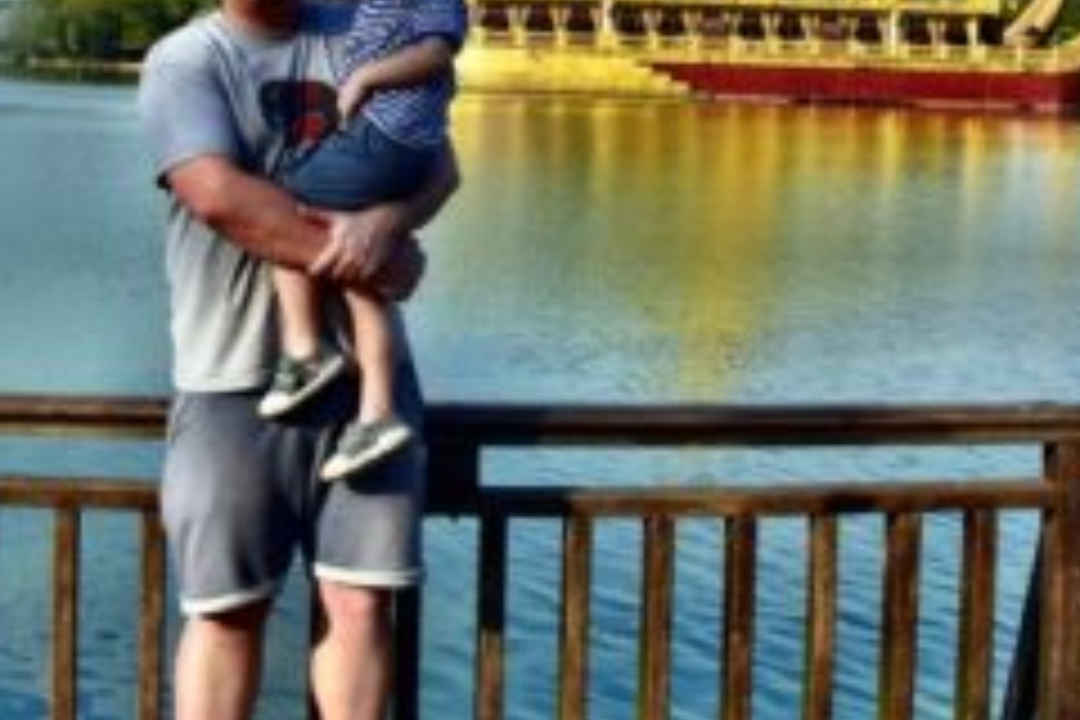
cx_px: 608
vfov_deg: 18.2
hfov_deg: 28.0
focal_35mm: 72
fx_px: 2160
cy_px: -74
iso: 400
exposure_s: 1/400
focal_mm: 18
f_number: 11
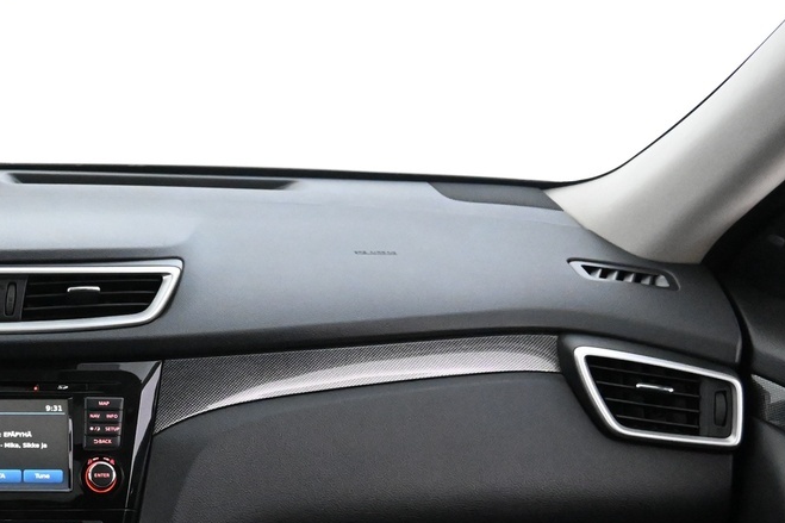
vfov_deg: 22.4
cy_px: 477
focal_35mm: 59
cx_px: -10
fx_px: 1286
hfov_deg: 31.3
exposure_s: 1/40
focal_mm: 16
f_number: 4
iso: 6400
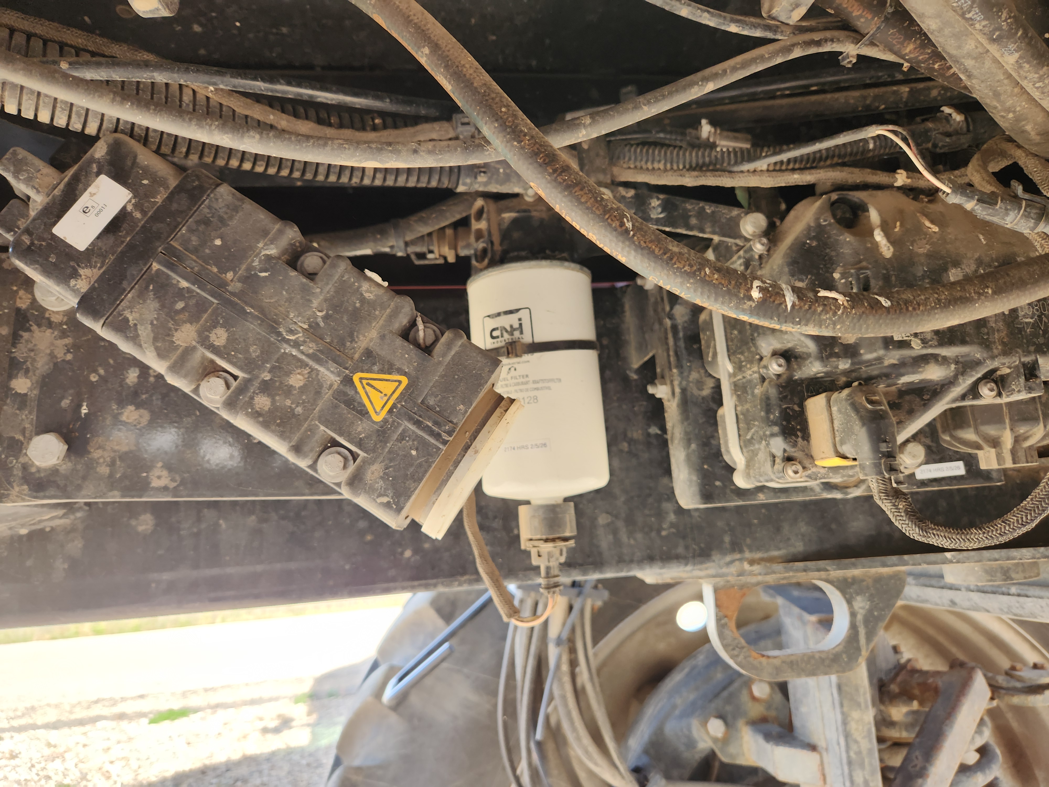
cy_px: 394
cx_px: 524
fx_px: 697
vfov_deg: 58.9
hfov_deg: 73.9
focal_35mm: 23
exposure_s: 1/180
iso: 100
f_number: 1.8
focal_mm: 5.4
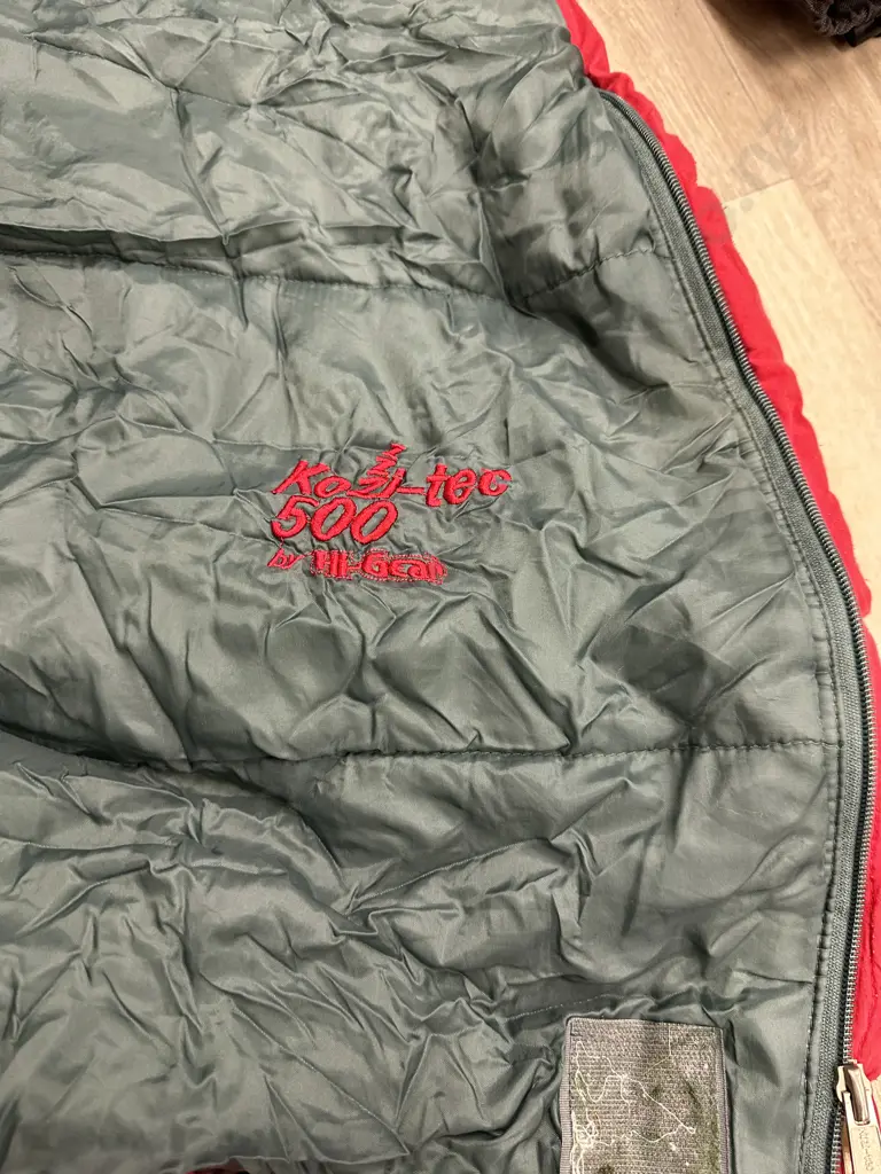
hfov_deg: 56.8
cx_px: 440
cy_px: 587
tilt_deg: -77.9
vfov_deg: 71.6
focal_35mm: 24
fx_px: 814
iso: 250
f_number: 1.78
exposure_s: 1/50
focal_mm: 6.86
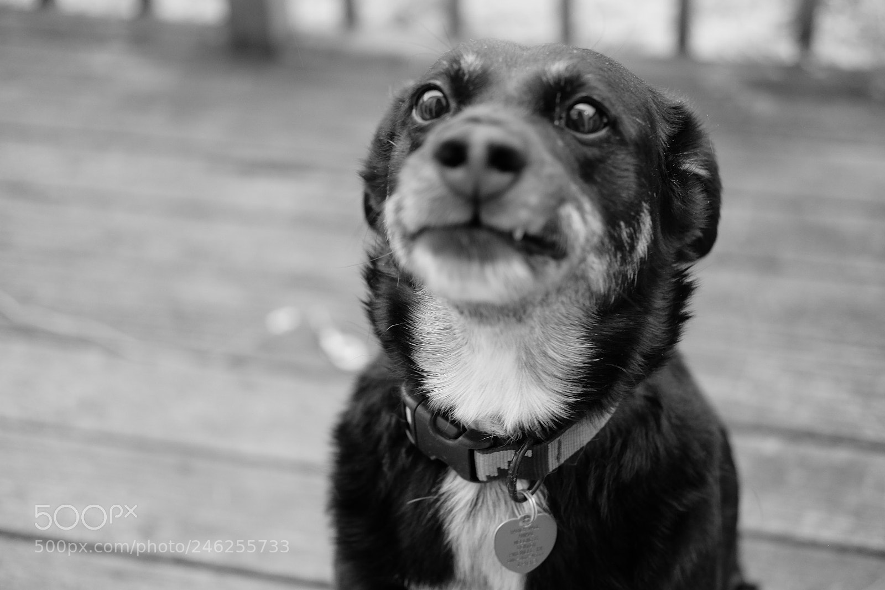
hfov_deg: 37.5
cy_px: 295
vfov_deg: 25.5
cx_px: 442
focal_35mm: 53
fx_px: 1303
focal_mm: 35
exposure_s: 1/100
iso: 800
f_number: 2
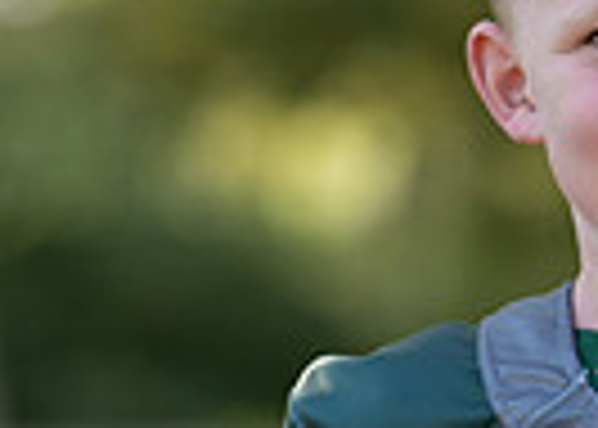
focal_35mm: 248
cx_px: 660
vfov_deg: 5.8
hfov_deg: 8.1
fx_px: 4212
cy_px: 474
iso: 100
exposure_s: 1/1250
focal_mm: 50
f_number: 1.2
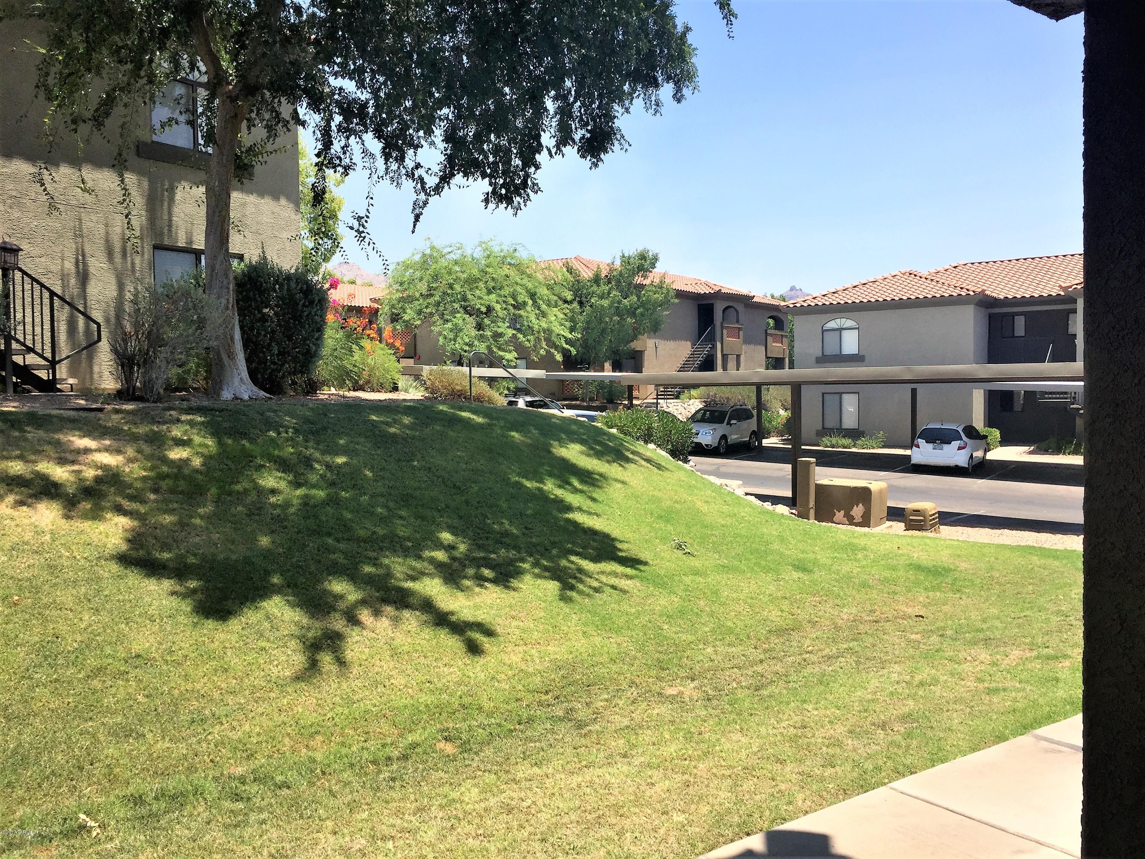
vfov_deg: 48.2
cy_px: 430
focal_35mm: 29
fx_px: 959
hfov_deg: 61.7
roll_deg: +0.1
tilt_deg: -3.6
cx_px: 572
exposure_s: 1/1799
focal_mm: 4.15
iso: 32
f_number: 2.2
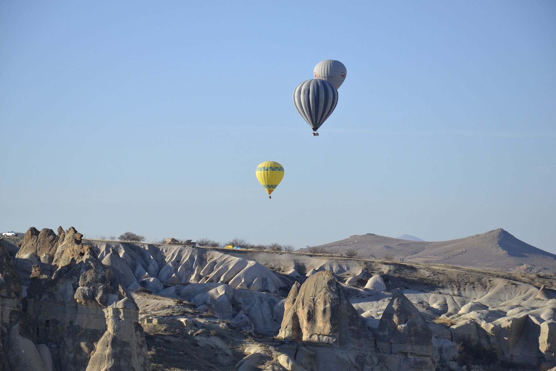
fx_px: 2433
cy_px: 186
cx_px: 278
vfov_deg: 8.7
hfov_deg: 13.0
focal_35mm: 158
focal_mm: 105
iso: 100
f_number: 8
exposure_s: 1/250
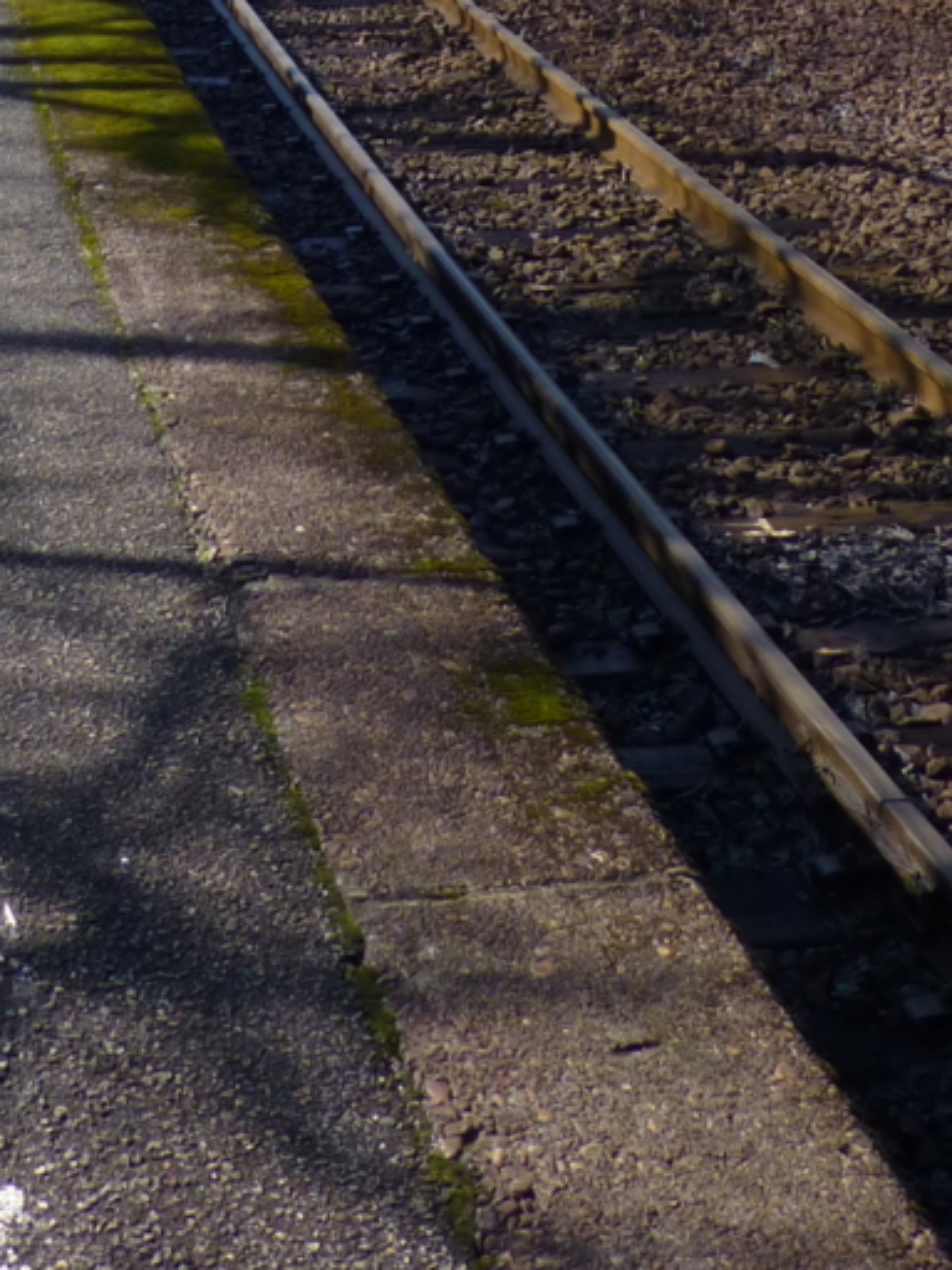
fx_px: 2750
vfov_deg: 22.1
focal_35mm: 75
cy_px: -561
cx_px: 359
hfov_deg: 19.6
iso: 100
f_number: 4
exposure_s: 1/400
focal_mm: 4.3
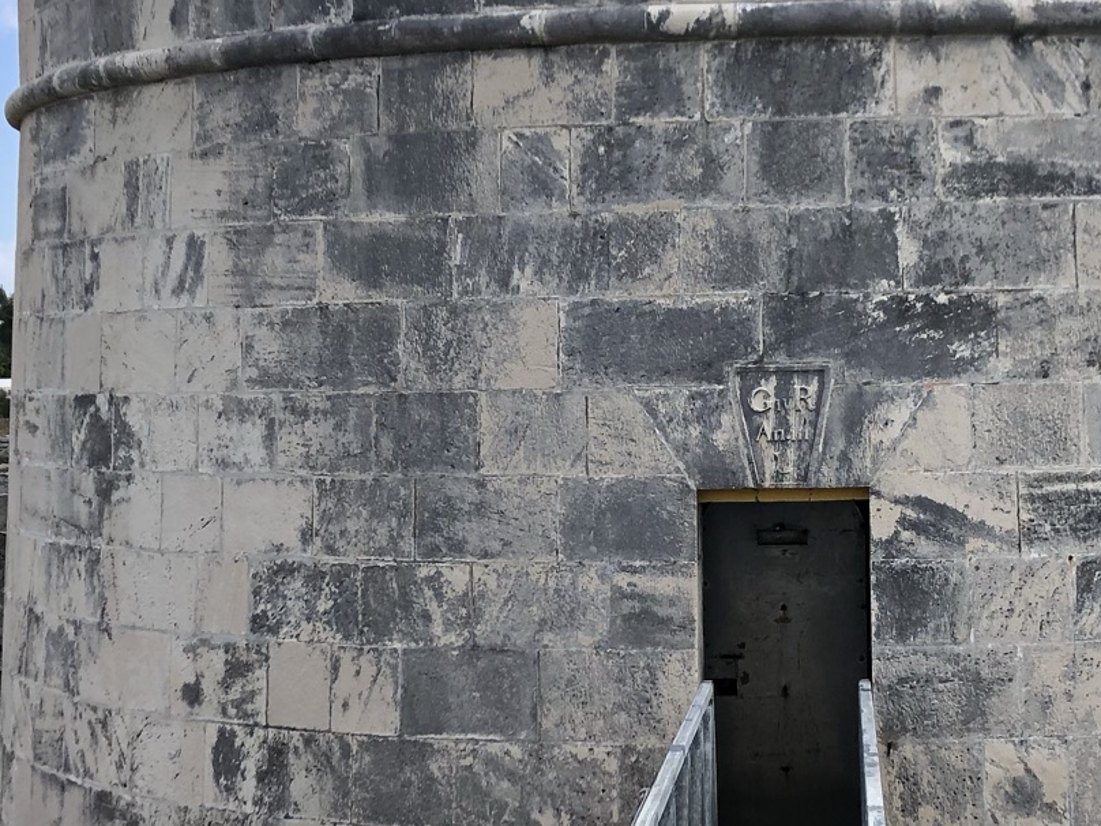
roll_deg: +0.4
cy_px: 450
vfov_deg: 20.7
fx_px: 2258
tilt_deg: -3.0
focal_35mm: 71
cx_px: 743
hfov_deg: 27.2
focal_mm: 3.99
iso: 20
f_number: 1.8
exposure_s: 1/2000
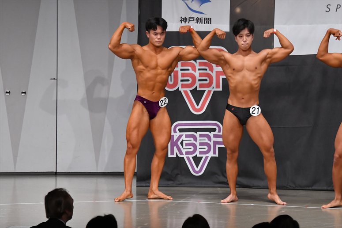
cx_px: 171
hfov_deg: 9.5
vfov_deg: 6.3
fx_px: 2061
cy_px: 114
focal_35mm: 217
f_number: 5.6
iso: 5000
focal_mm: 145
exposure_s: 1/400
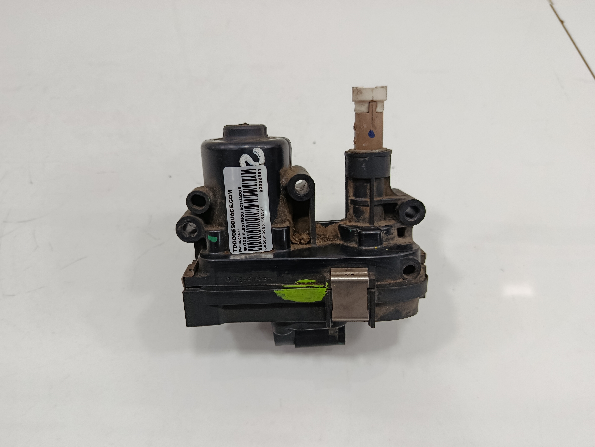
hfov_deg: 69.4
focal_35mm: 25
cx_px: 292
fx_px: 430
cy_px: 232
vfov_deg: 54.9
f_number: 1.7
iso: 871
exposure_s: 1/100
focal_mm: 5.24
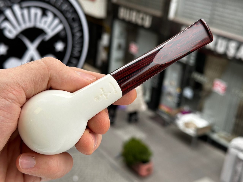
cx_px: 122
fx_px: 337
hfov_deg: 39.7
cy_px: 91
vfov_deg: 30.3
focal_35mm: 48
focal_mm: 6.86
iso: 64
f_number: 1.78
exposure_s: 1/442
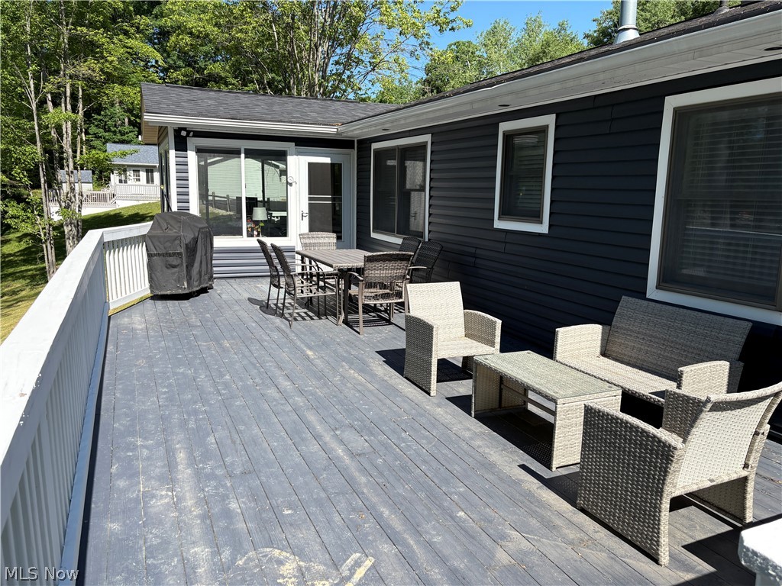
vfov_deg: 53.1
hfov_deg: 67.3
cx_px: 391
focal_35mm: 26
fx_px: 587
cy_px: 293
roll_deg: -0.9
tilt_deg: -9.7
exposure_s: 1/2141
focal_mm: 5.96
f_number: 1.6
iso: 50
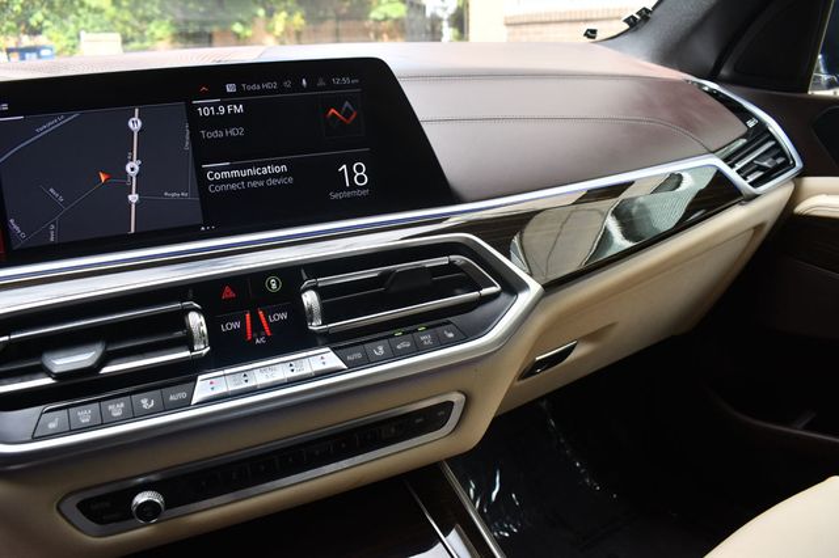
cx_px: 420
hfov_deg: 67.4
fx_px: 629
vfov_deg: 47.9
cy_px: 279
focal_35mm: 27
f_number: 5.6
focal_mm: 18
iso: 400
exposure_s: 1/250
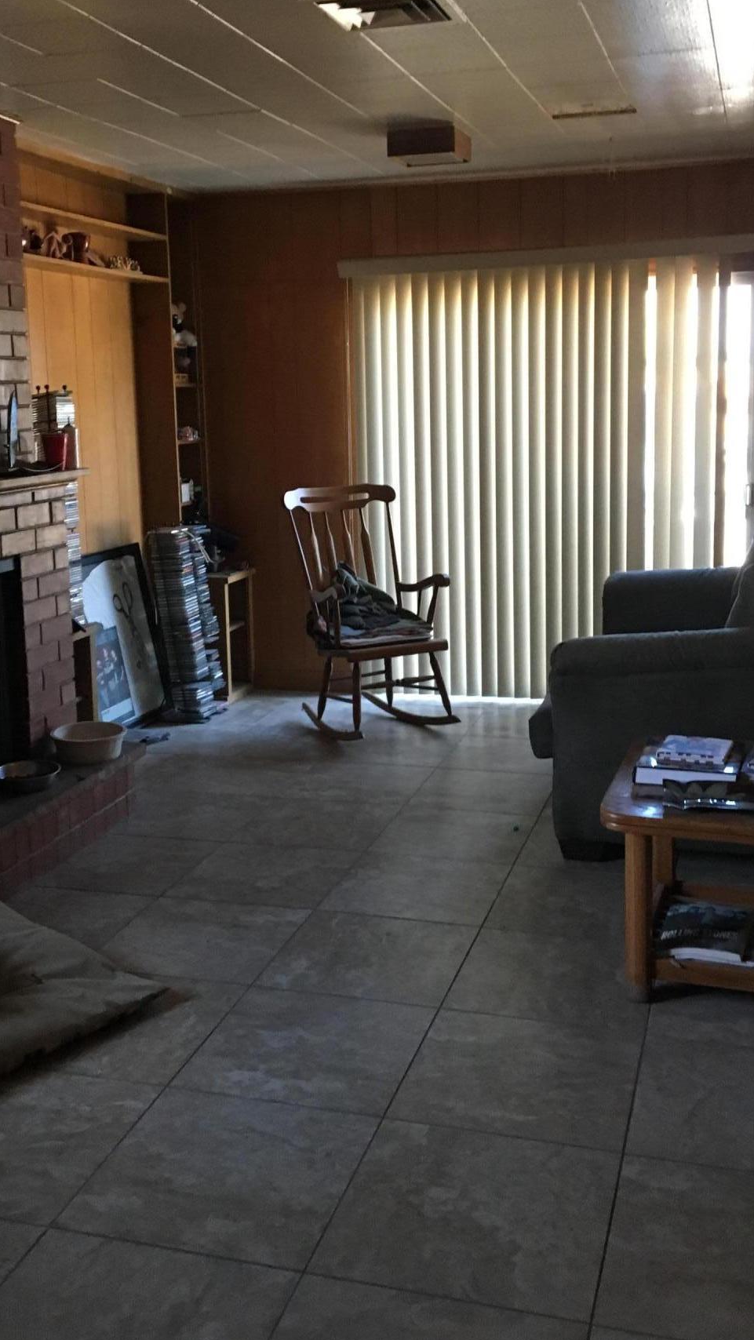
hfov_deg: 32.0
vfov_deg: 53.8
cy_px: 566
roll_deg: +1.6
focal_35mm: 37
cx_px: 384
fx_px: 1315
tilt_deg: -5.2
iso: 160
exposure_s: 1/30
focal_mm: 4.15
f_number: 2.2
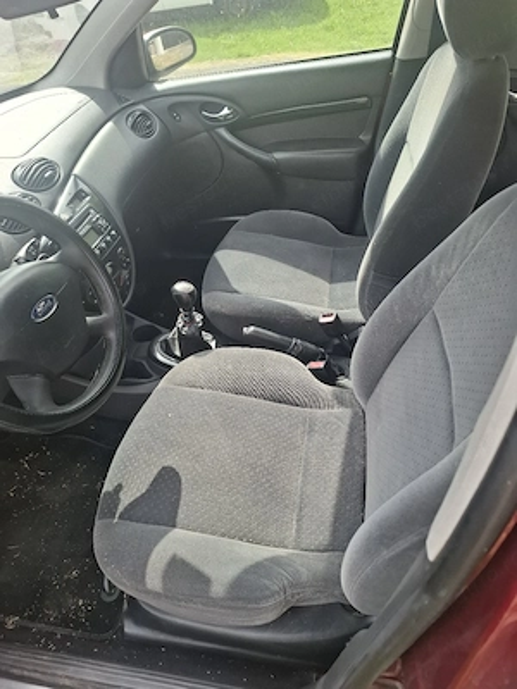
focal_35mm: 23
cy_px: 344
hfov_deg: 58.9
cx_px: 258
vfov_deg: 73.9
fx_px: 458
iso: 50
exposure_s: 1/400
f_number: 1.8
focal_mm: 5.54
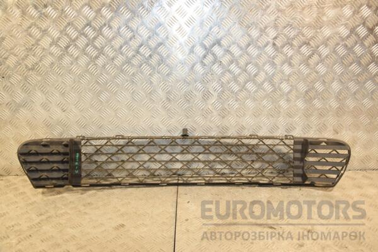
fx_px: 346
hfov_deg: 57.2
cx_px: 189
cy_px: 126
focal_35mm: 33
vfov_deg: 40.0
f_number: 5
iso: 800
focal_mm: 22
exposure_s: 1/200
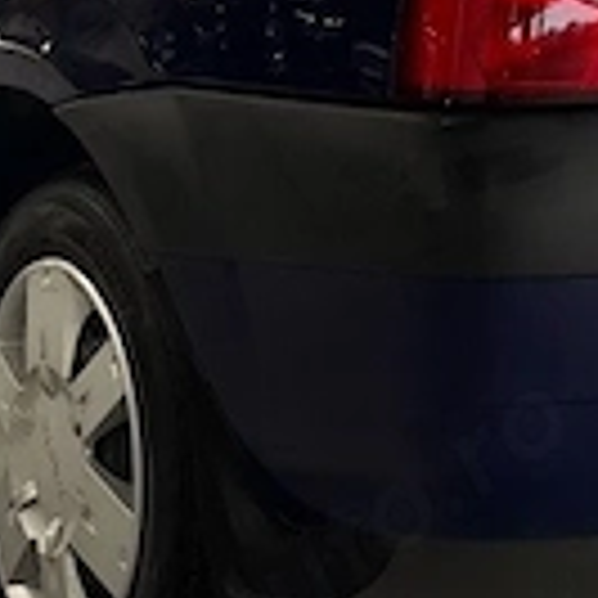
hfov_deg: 9.1
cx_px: 495
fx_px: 3753
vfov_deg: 9.0
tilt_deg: -5.0
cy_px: -72
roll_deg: -1.2
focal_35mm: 192
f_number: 1.48
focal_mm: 6.93
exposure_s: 1/100
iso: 320
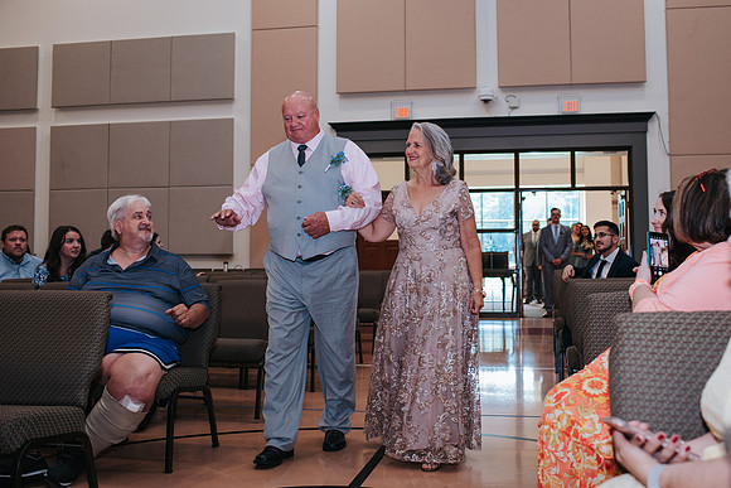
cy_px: 219
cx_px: 403
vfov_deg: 34.5
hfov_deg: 49.9
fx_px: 784
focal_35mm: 39
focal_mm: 35
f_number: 3.2
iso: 900
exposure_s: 1/200
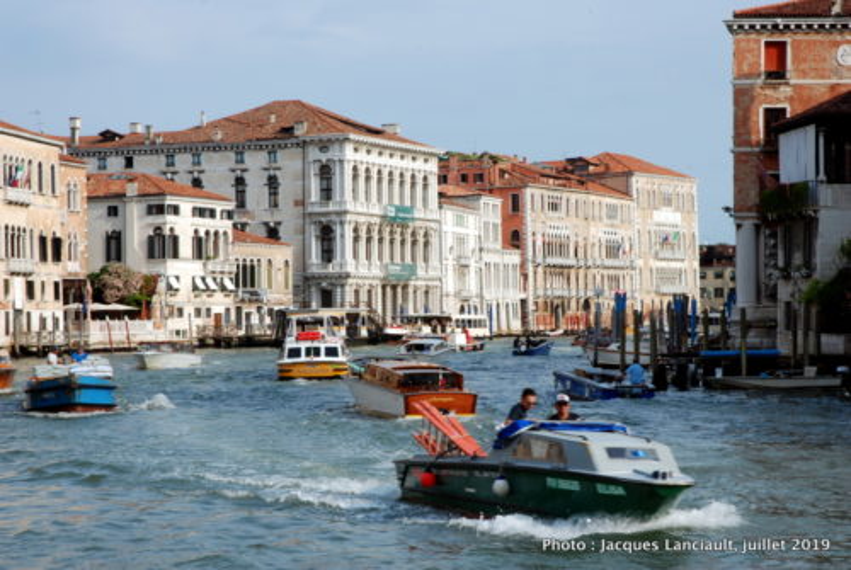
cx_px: 426
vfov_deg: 16.3
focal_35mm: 84
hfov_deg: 24.2
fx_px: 1989
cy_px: 285
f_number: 16
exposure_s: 1/60
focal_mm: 56
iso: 100
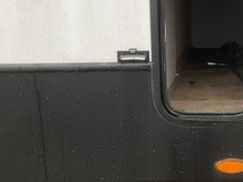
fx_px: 379
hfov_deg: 34.2
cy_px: 50
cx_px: 202
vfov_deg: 26.7
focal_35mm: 54
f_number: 1.8
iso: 80
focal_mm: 3
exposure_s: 1/60
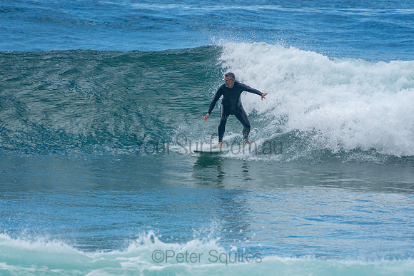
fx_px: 6901
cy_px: 138
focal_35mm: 600
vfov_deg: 2.3
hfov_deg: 3.4
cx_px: 207
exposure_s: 1/1250
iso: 250
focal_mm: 400
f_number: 5.6
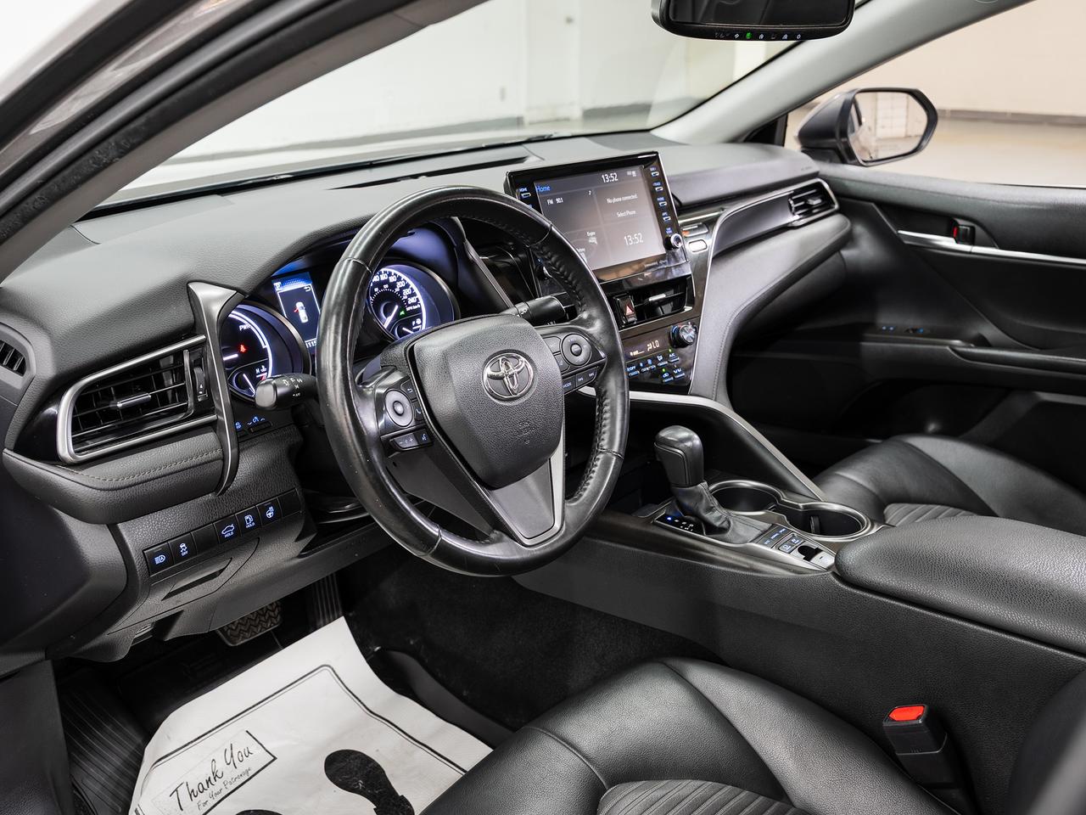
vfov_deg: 42.2
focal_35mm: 34
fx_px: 1055
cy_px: 408
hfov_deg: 54.5
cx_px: 543
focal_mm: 31.1
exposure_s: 1/1.25
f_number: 5.6
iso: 100
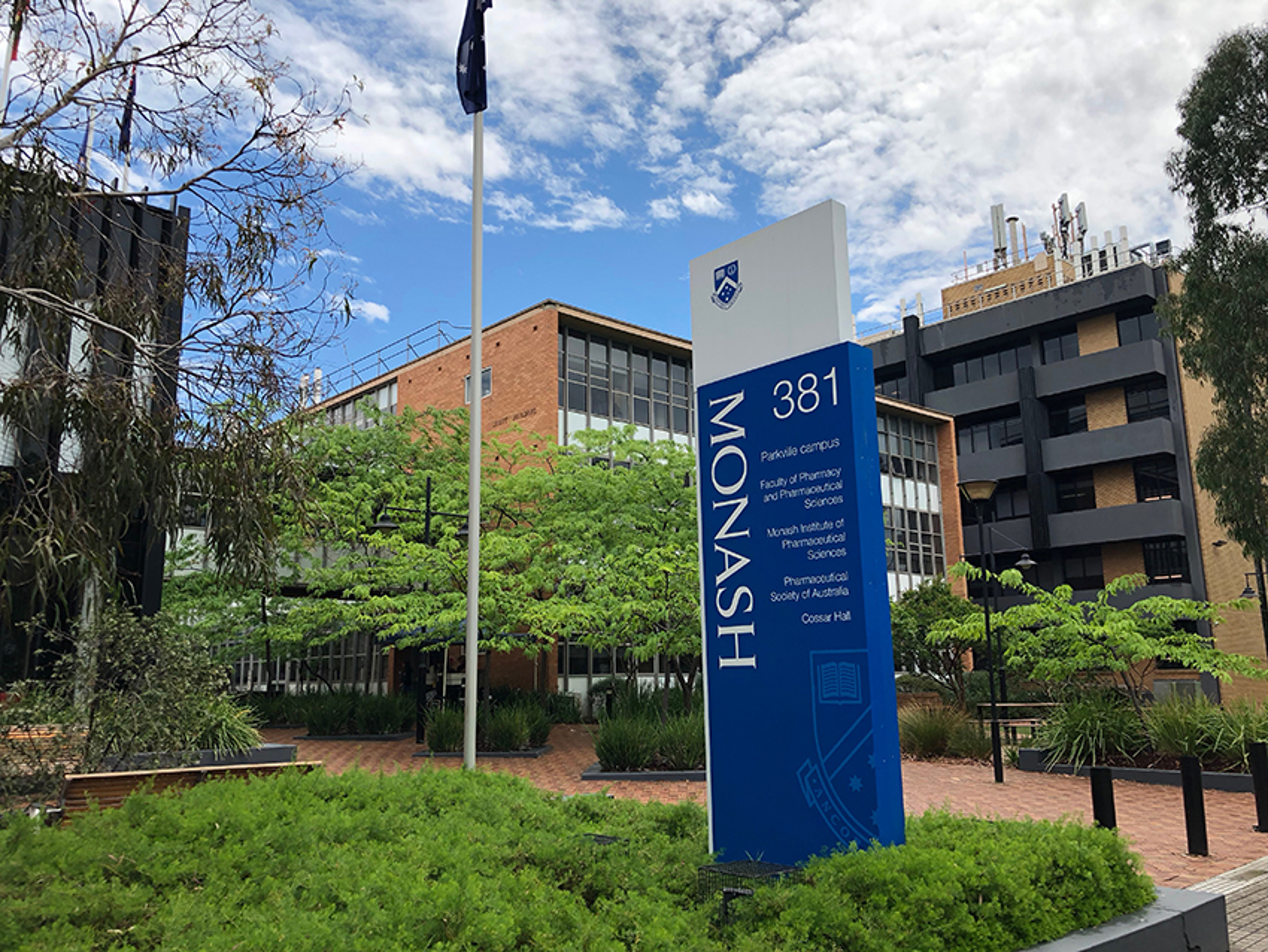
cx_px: 634
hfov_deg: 61.6
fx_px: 1063
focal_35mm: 29
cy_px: 476
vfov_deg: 48.2
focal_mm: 3.99
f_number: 1.8
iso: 20
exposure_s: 1/1499
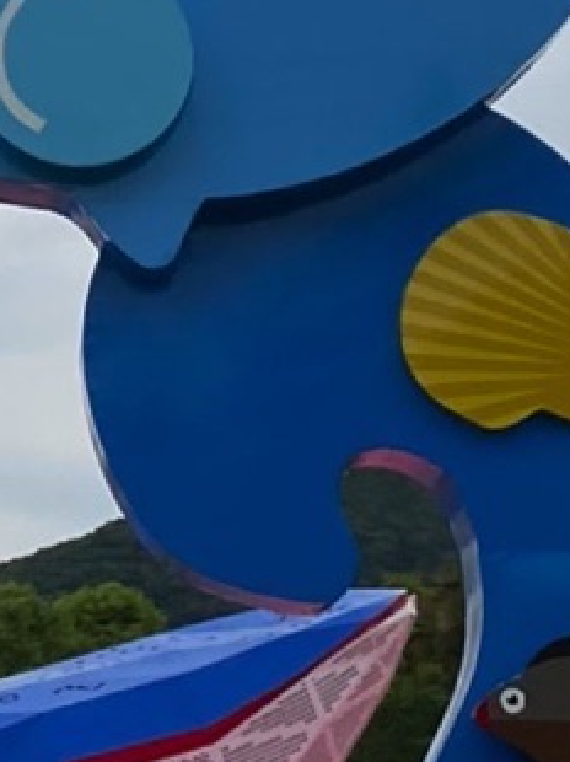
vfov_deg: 11.4
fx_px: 3781
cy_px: 22
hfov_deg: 8.2
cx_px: -555
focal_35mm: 172
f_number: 1.8
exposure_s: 1/4444
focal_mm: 4.25
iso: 32
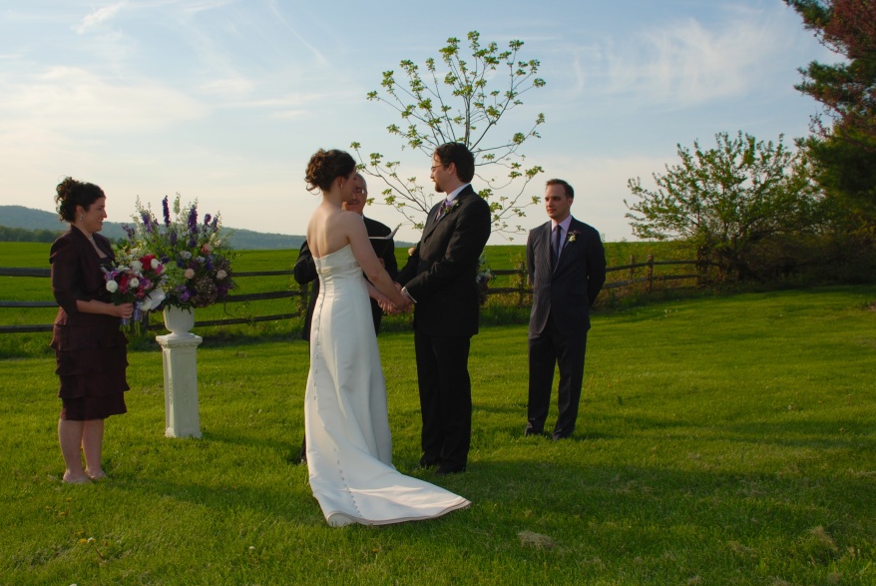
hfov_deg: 54.2
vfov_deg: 37.9
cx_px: 384
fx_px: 852
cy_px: 304
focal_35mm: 35
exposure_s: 1/200
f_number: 7.1
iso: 100
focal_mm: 20
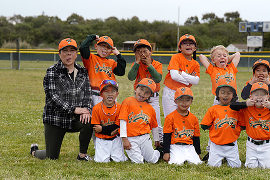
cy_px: 87
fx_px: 885
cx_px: 160
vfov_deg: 11.6
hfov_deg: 17.3
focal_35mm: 118
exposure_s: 1/250
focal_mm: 88
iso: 50
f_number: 5.6
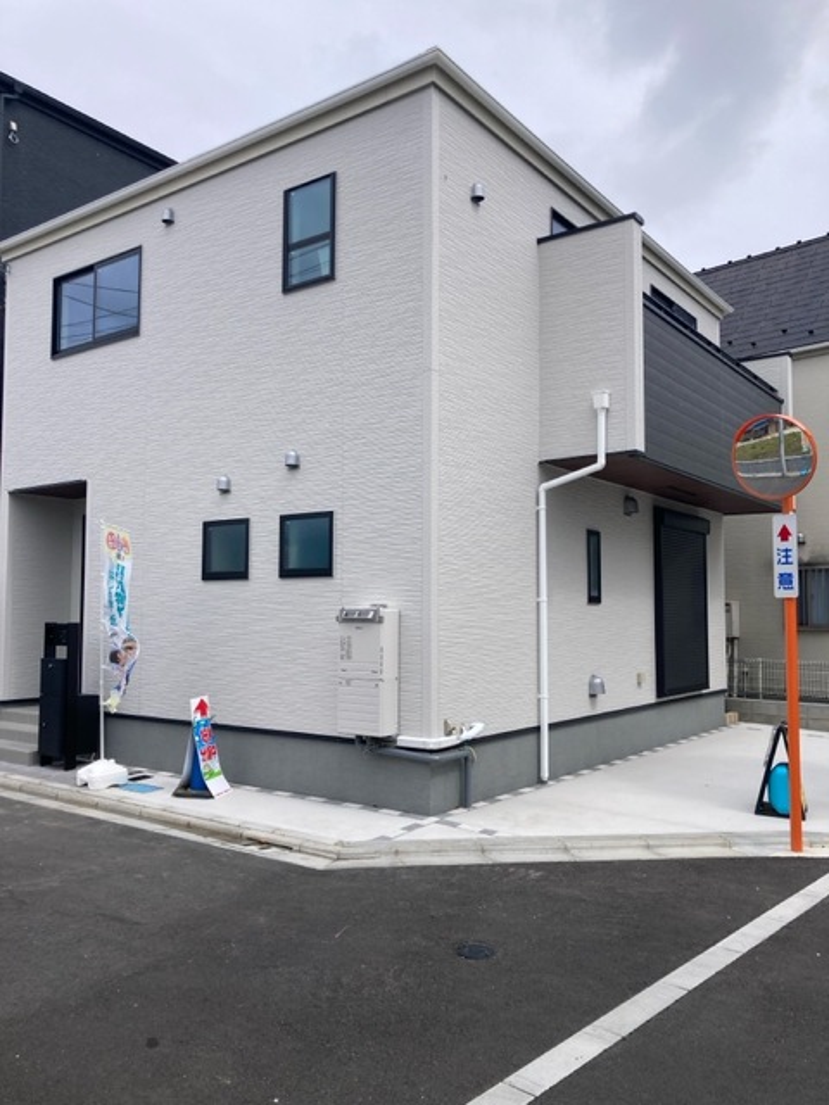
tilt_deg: +5.4
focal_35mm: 28
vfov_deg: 63.4
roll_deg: -2.0
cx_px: 414
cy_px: 552
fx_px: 894
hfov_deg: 49.7
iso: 20
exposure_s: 1/2525
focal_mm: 3.99
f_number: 1.8
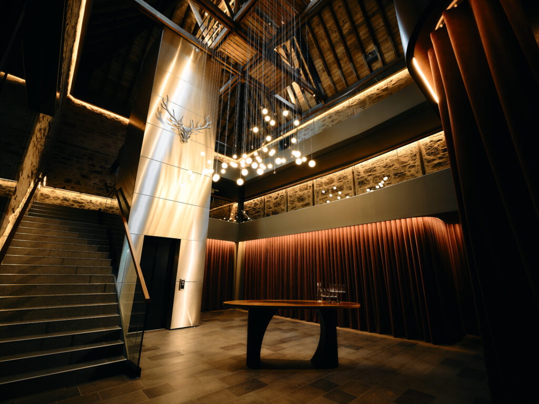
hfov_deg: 94.5
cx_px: 270
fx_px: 249
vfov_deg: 78.1
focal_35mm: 16
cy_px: 202
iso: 200
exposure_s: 1/1.59
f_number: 5.6
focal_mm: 20
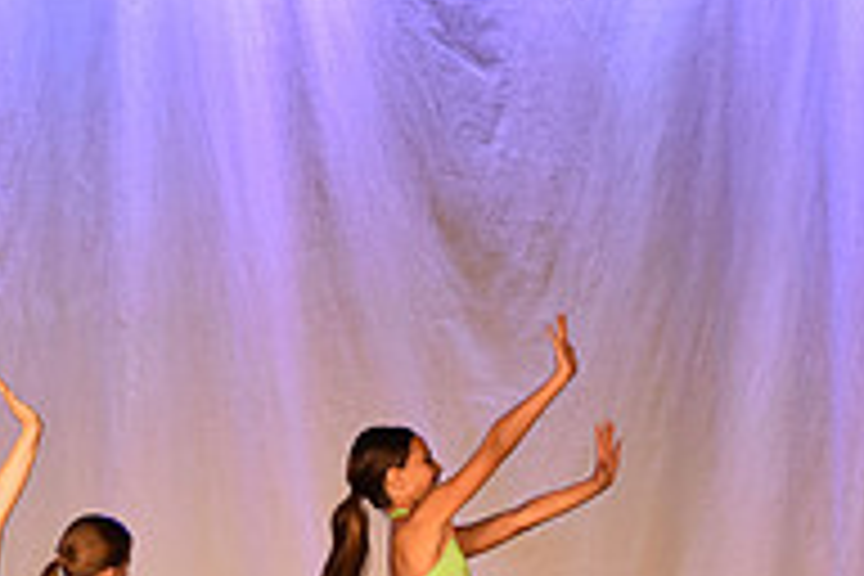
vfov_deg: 3.9
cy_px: 835
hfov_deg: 5.8
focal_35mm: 351
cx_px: -158
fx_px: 8423
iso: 2000
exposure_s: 1/250
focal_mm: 116
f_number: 4.5
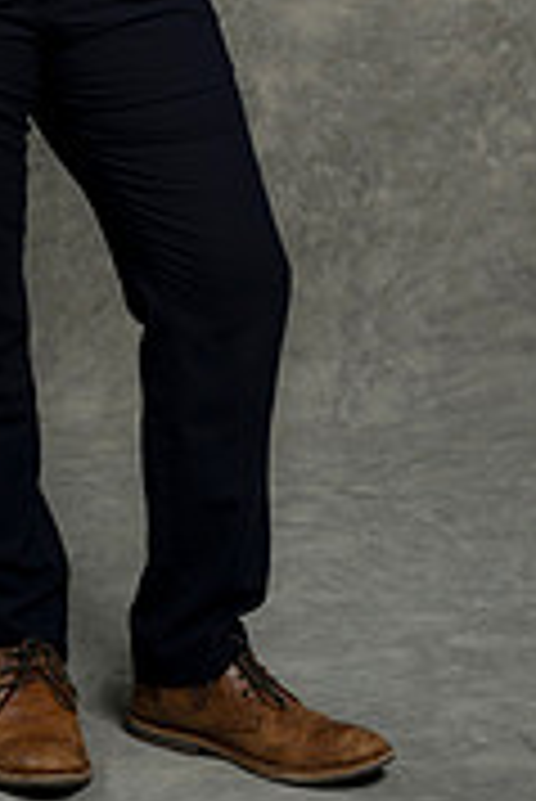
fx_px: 3098
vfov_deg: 14.4
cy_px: -76
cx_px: 45
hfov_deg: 9.8
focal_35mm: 139
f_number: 4
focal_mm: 55
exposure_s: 1/160
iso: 125
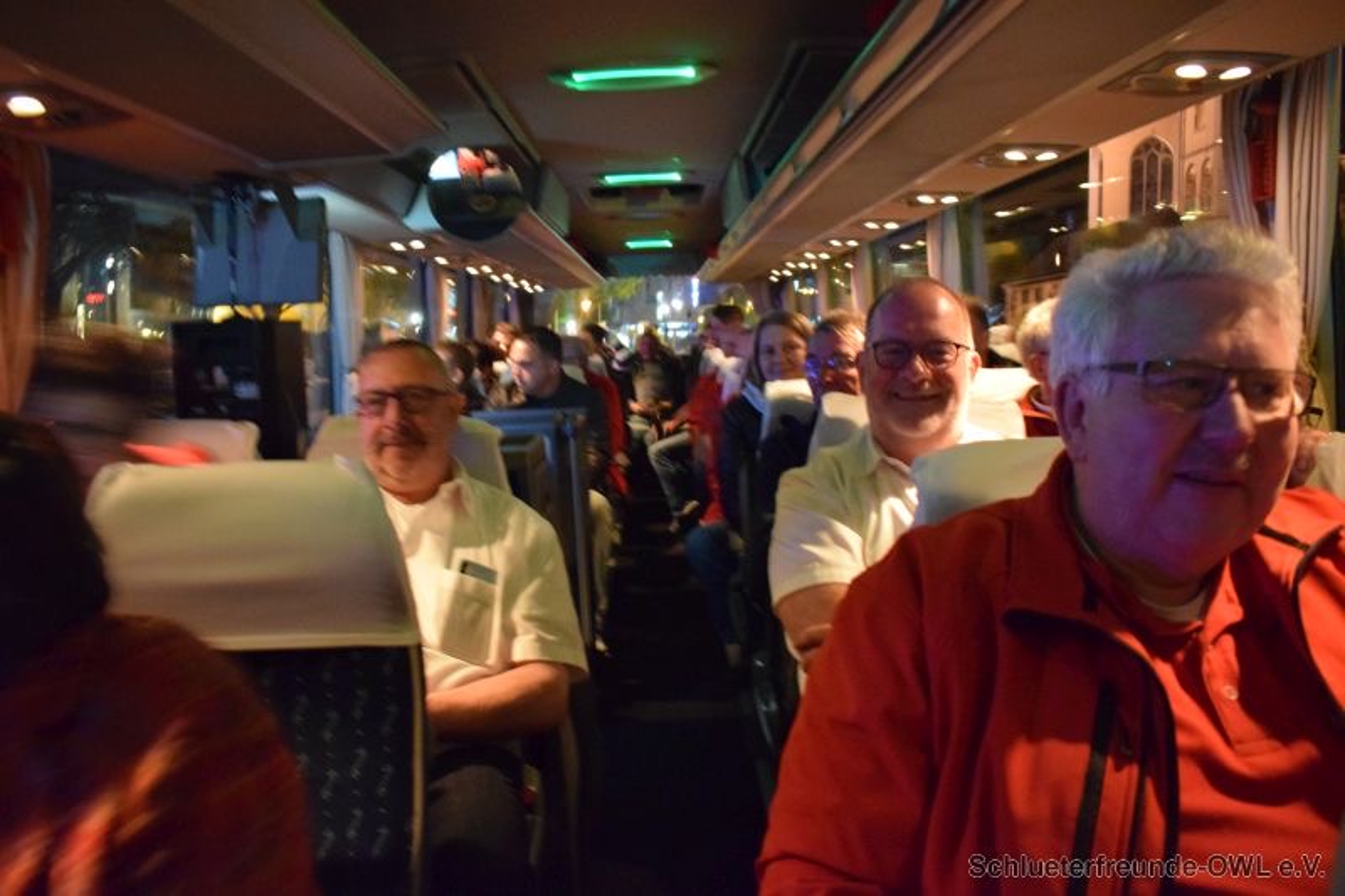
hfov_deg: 67.4
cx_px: 672
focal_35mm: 27
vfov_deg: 47.9
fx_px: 1008
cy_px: 448
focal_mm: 18
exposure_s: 1/6
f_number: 3.5
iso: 6400
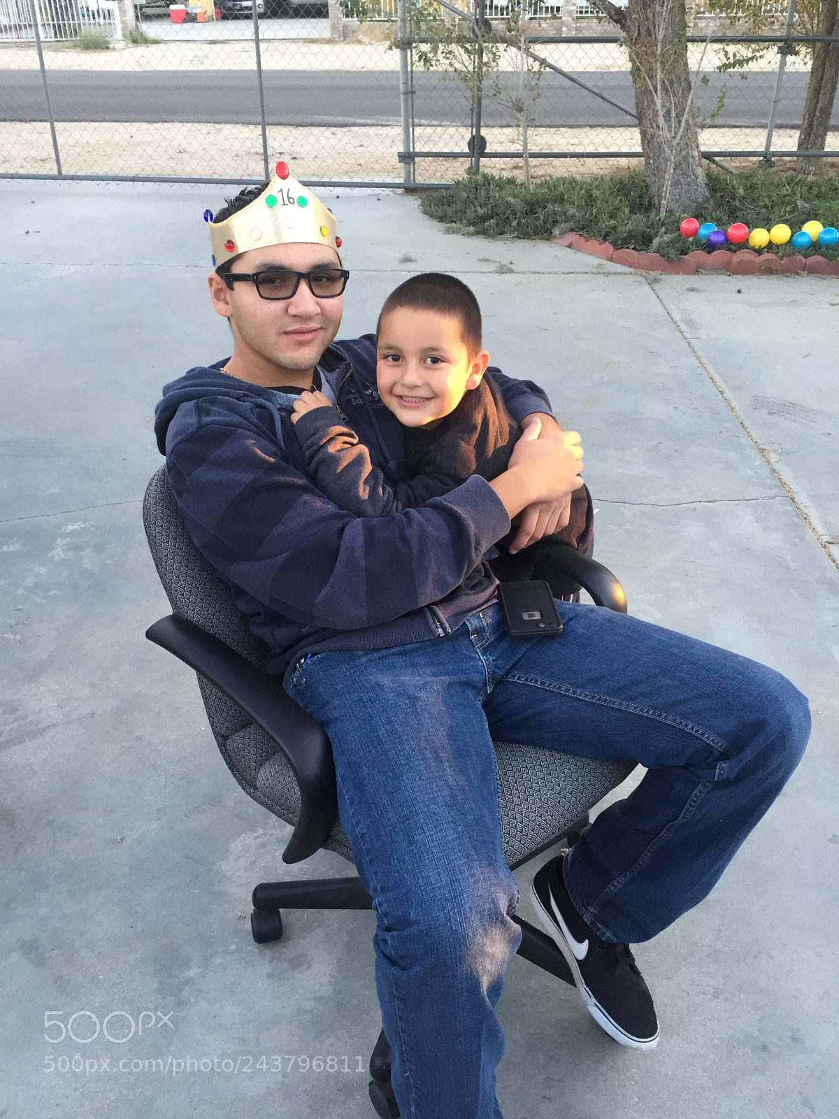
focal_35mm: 29
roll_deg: +0.1
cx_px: 420
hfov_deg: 48.2
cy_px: 560
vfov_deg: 61.7
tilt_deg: -31.3
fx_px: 937
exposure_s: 1/30
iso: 32
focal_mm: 4.15
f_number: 2.2
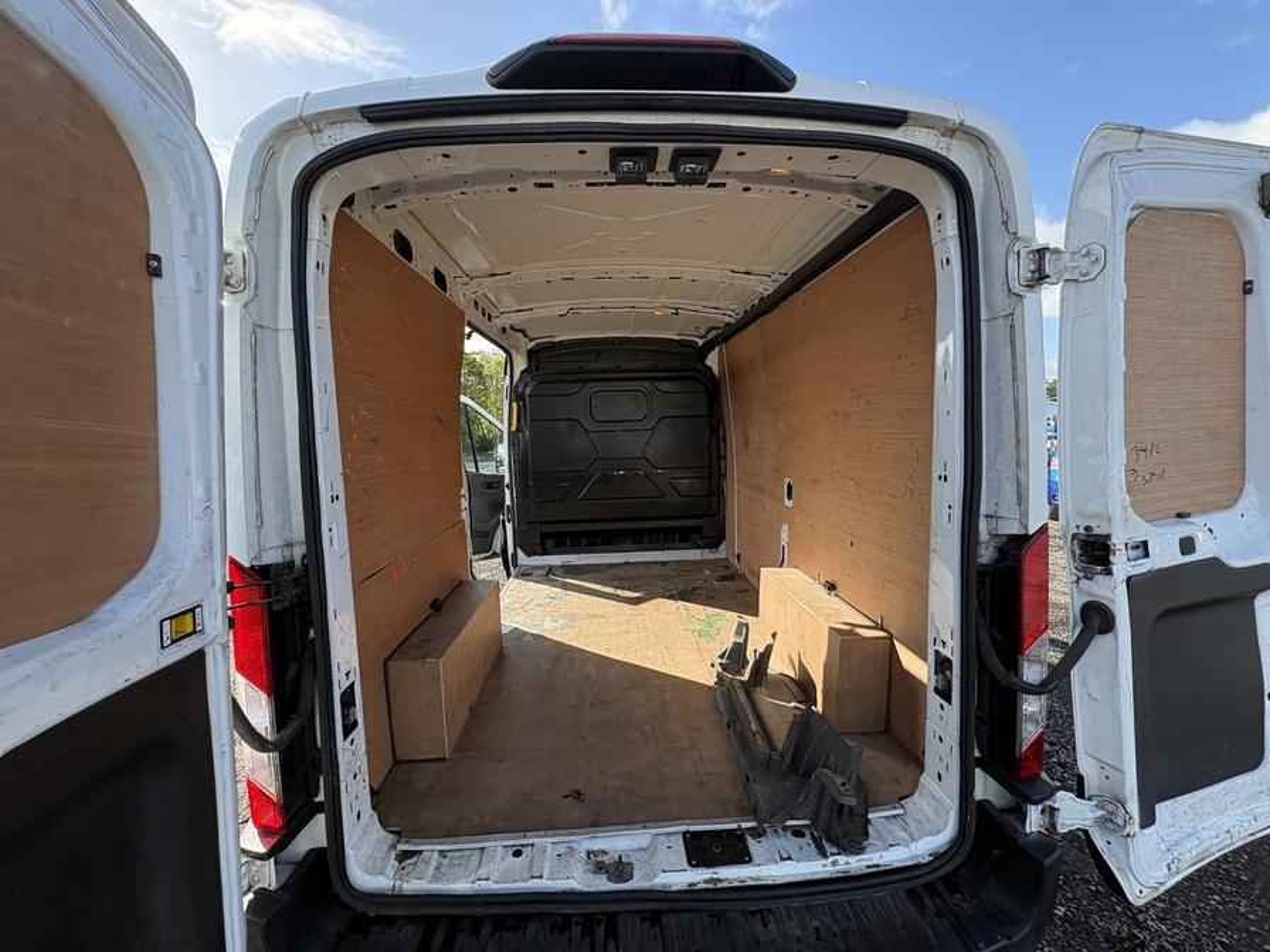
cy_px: 476
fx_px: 514
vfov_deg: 85.7
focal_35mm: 14
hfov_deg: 102.1
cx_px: 635
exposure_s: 1/445
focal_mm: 2.22
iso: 64
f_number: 2.2
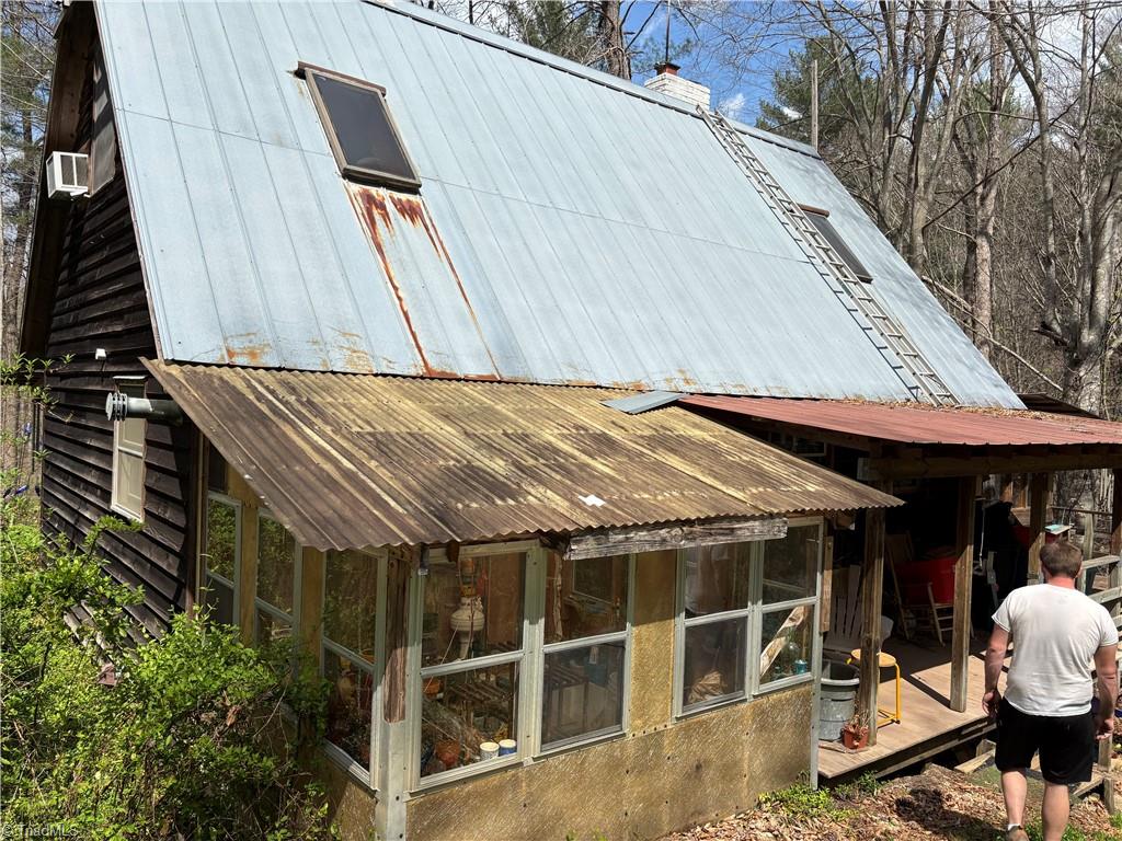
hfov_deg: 67.3
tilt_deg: +0.1
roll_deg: -3.3
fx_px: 843
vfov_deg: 53.1
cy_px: 420
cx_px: 561
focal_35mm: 26
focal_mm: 5.96
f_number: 1.6
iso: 50
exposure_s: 1/3788
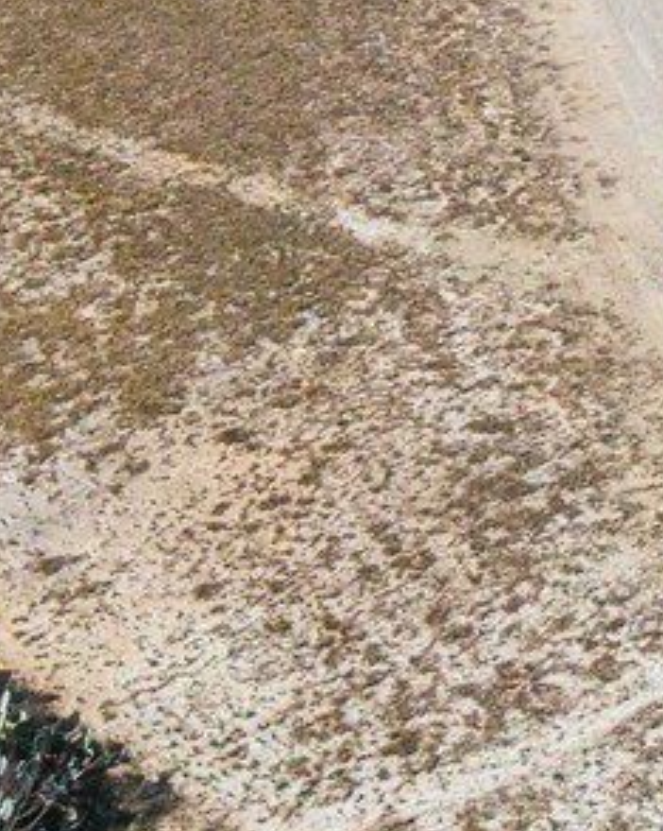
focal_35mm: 164
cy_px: -528
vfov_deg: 11.2
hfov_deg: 8.1
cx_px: 1964
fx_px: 4027
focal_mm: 8.67
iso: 150
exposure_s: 1/4000
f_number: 1.8
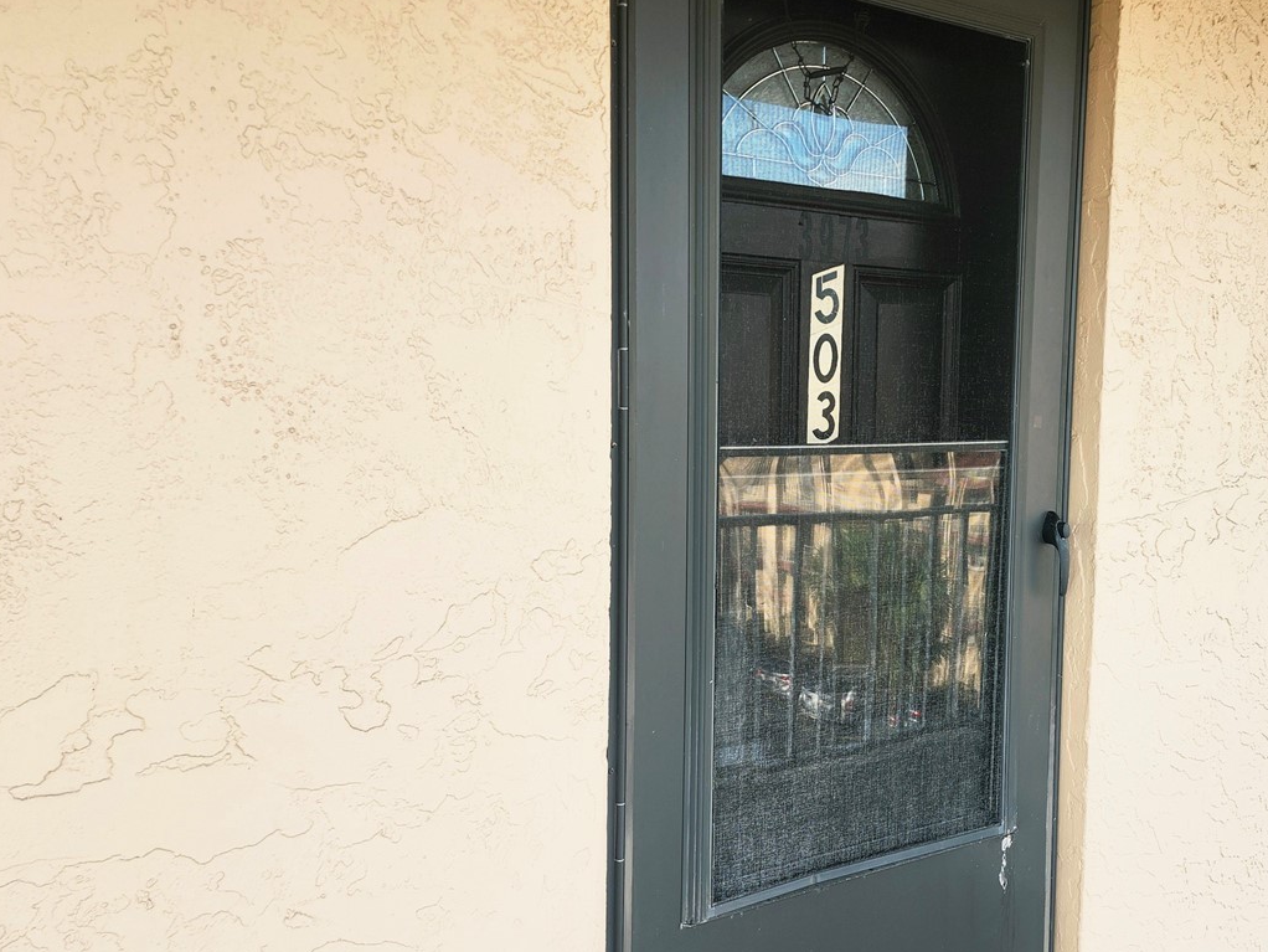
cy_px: 531
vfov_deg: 39.6
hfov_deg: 50.3
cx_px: 861
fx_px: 1319
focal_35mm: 36
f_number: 1.8
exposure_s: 1/189
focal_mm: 5.54
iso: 25
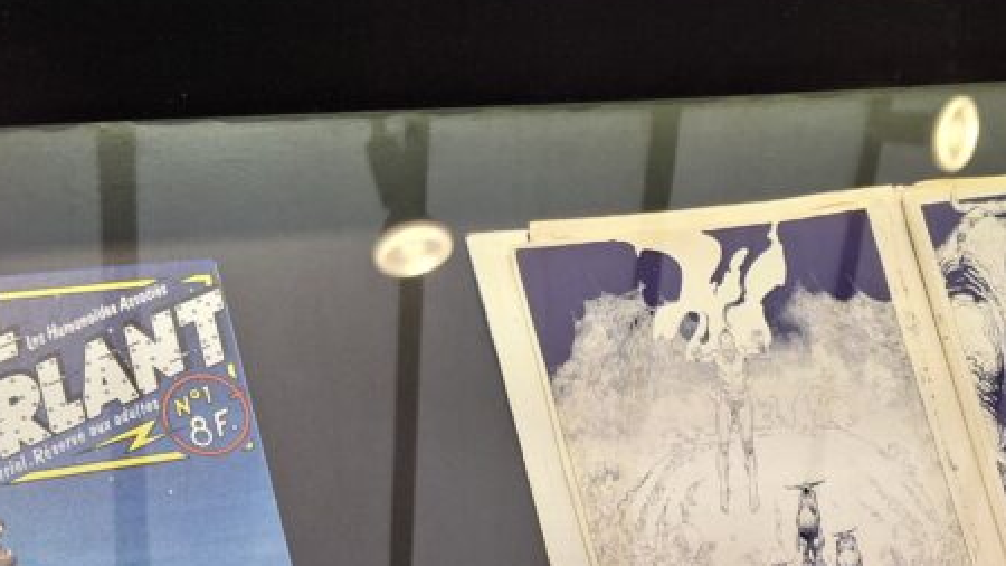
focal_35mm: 62
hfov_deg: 33.6
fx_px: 1654
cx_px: 655
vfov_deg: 19.0
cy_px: 541
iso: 125
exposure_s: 1/100
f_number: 1.8
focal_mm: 4.69
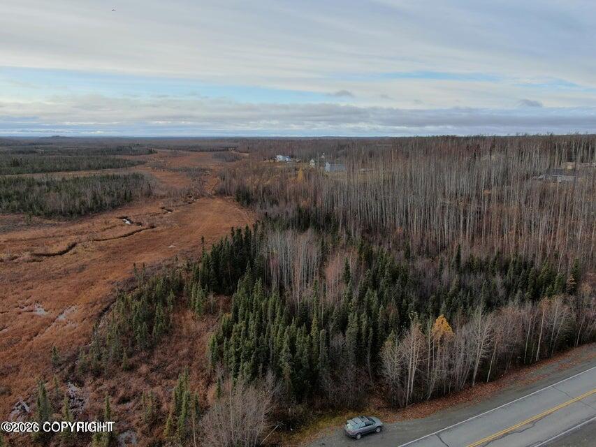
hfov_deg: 71.6
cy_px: 224
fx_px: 413
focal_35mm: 24
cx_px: 298
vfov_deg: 56.8
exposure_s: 1/640
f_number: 2.8
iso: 100
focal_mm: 4.39
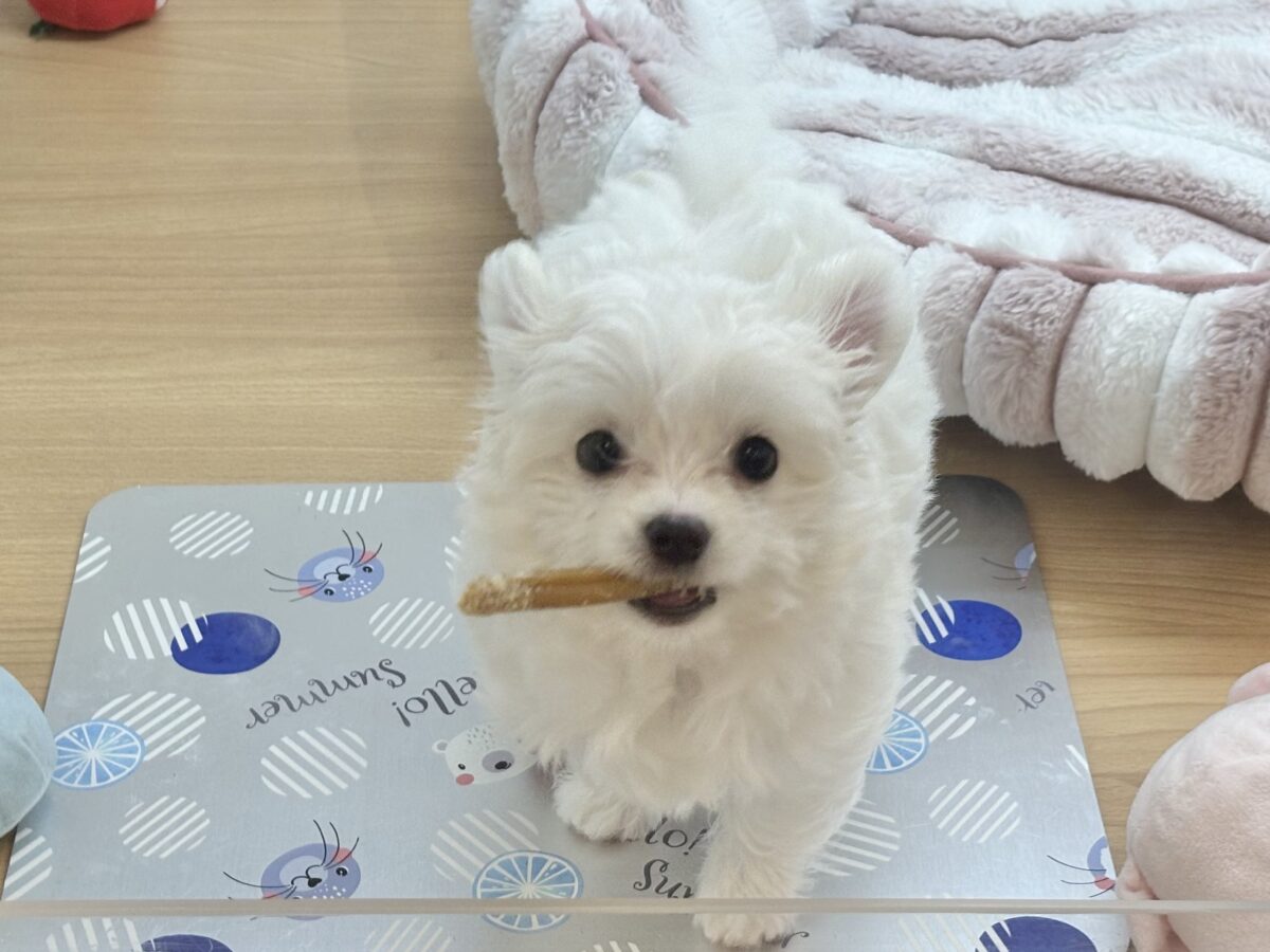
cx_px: 635
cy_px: 476
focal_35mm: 52
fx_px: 1908
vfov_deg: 28.0
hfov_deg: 36.8
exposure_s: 1/100
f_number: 1.6
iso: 50
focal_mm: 5.96
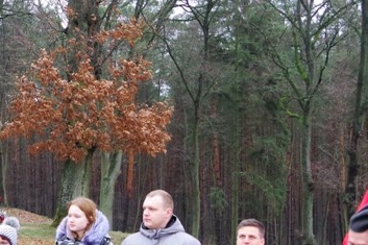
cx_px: -21
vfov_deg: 14.9
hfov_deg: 21.6
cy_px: 240
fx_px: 920
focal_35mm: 90
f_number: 6.3
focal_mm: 21
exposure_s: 1/50
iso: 1600
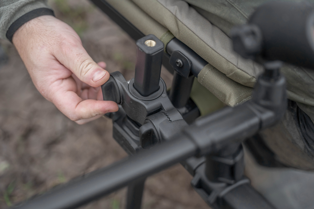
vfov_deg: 27.0
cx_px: 157
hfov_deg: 39.7
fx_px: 435
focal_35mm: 50
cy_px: 104
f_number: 2.8
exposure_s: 1/160
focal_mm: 49.9
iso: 640
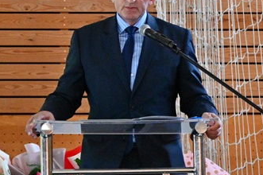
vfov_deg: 3.5
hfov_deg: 5.2
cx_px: -199
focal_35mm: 392
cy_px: 142
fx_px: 2861
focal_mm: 72
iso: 2500
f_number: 5
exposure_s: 1/320
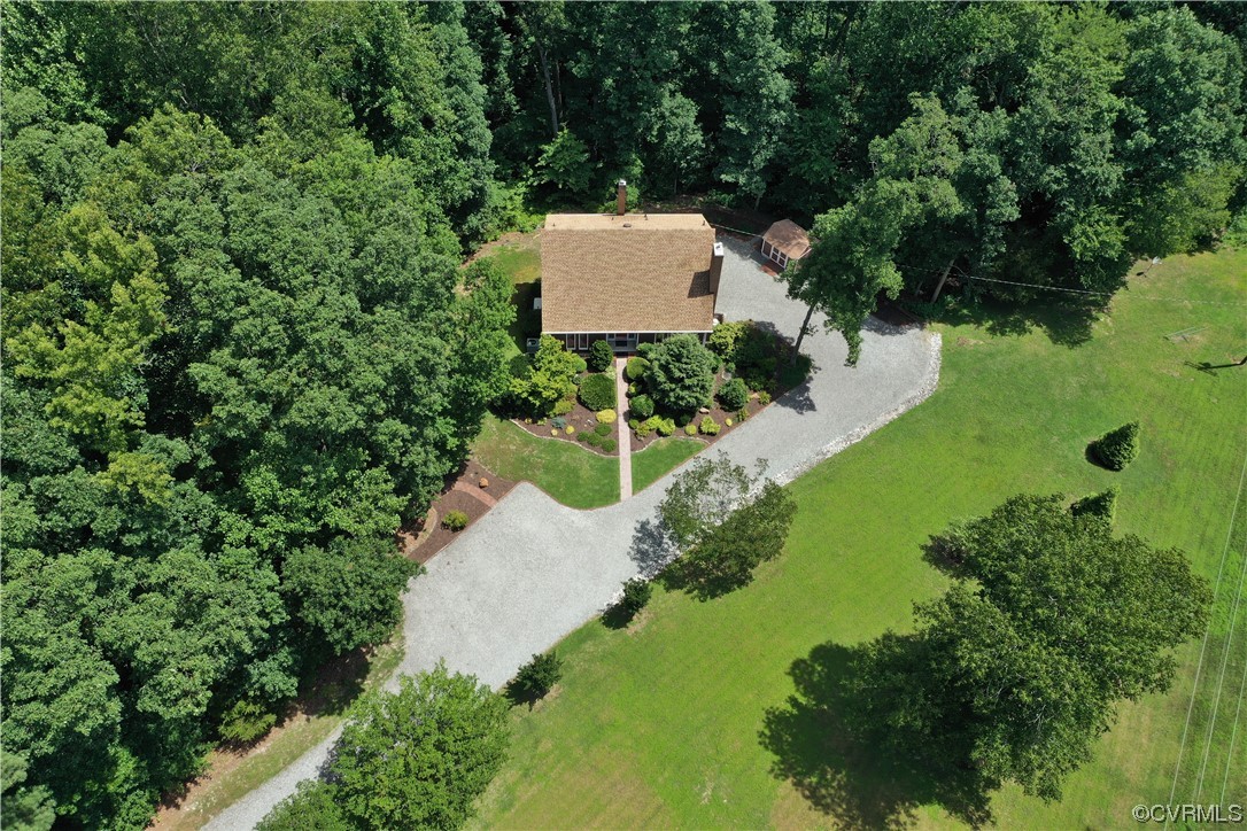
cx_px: 624
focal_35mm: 28
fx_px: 970
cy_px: 416
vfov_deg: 46.4
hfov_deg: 65.5
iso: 100
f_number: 5
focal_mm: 10.26
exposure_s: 1/320
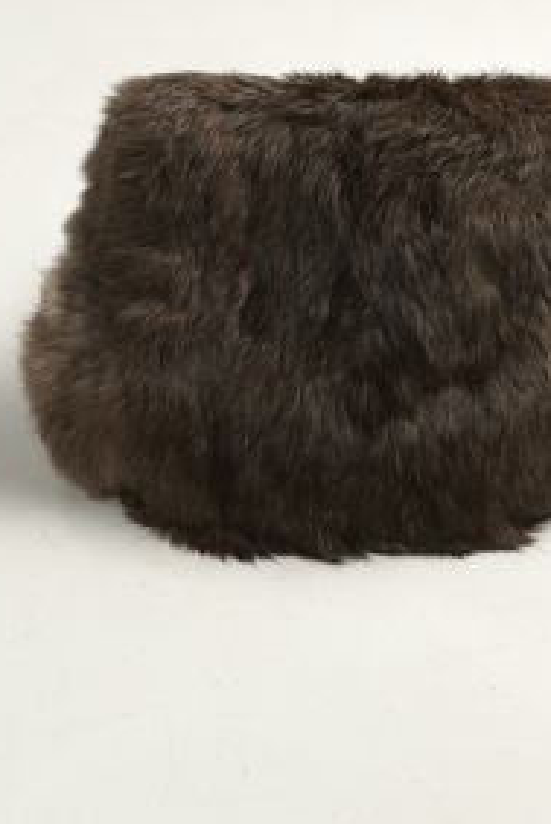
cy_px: 395
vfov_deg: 30.5
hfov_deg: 20.6
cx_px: 337
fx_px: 1513
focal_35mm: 66
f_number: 5
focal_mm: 32
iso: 400
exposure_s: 1/80
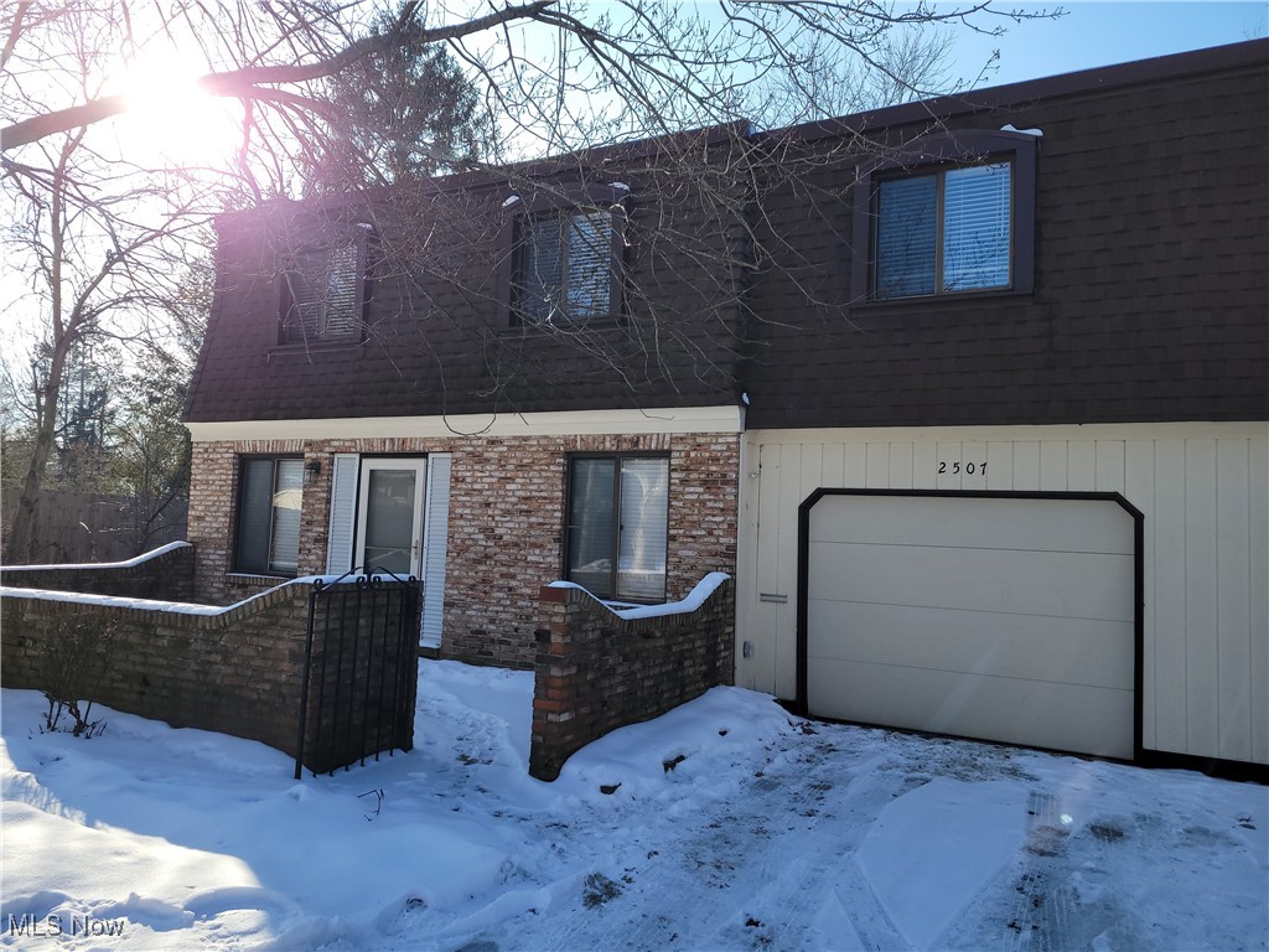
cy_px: 476
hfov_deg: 67.3
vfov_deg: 53.1
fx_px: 953
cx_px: 634
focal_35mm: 26
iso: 40
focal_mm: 5.4
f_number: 1.8
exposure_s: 1/1493
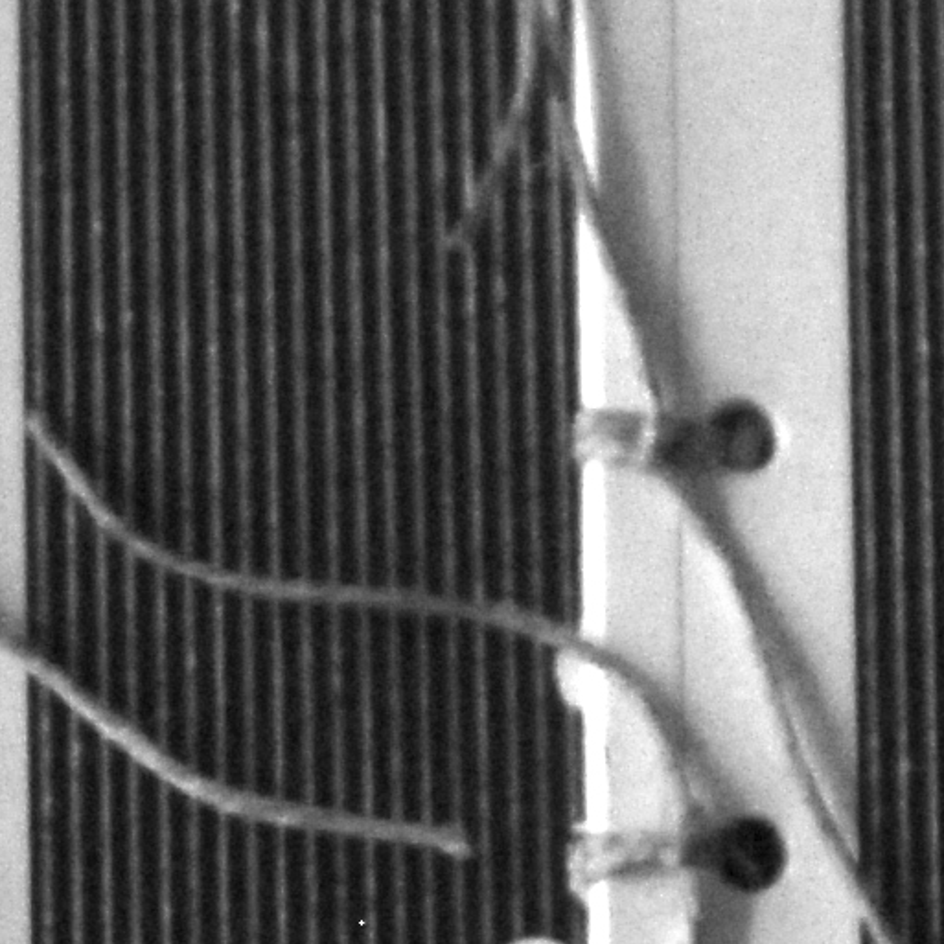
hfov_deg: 7.6
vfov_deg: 7.6
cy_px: 799
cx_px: 289
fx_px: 7127
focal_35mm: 231
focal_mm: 24
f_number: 3.8
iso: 800
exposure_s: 1/60
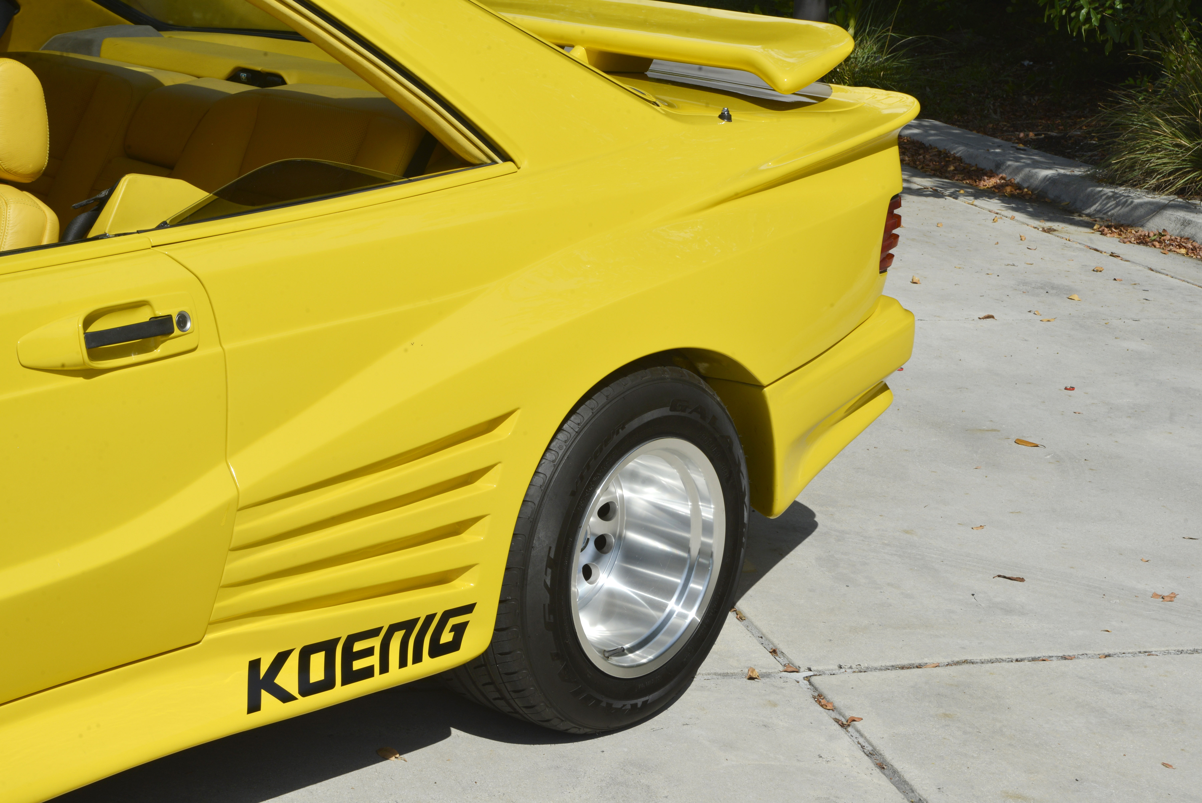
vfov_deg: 20.9
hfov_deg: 30.9
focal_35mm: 65
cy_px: 402
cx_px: 601
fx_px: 2171
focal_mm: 65
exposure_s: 1/160
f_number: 22
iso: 200
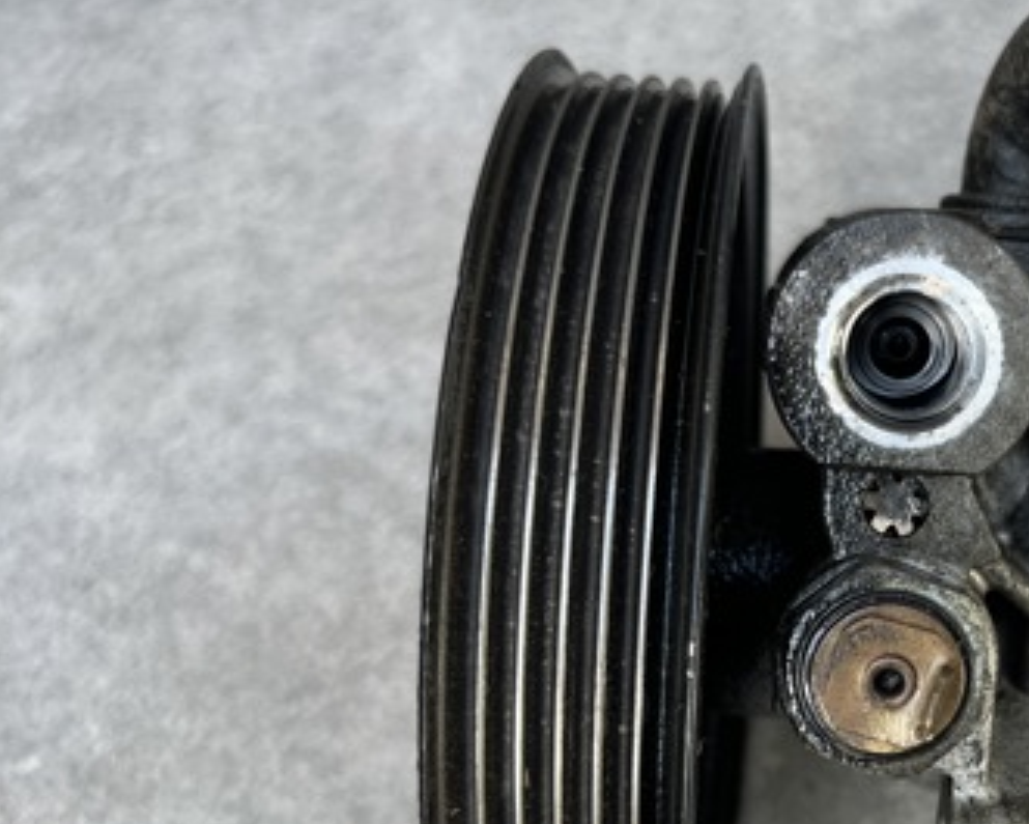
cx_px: 905
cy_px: 571
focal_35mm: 49
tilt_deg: -56.7
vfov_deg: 30.5
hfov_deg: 36.0
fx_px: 1493
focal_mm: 5.1
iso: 32
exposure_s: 1/135
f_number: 1.6
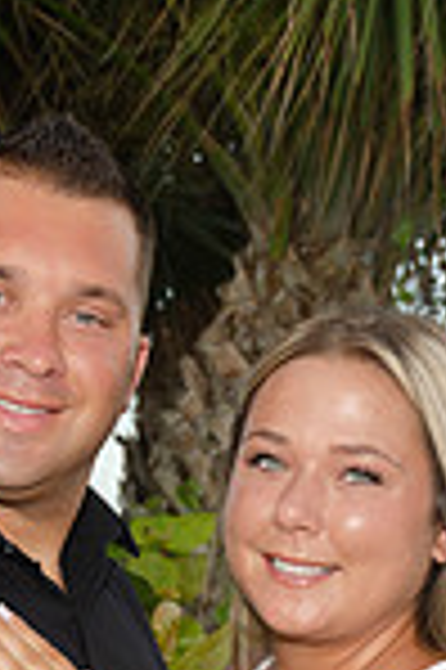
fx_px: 2868
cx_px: 135
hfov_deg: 8.9
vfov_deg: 13.0
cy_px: 778
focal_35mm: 154
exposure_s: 1/250
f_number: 5.6
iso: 100
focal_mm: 34
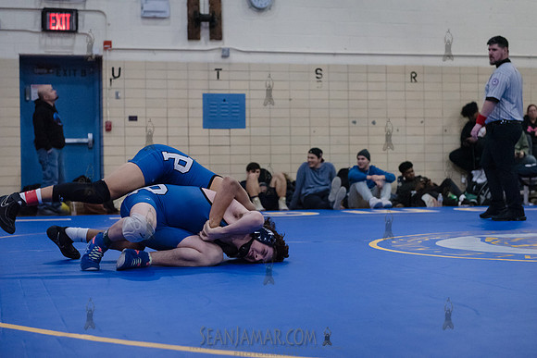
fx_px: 1044
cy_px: 179
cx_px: 268
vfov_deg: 19.5
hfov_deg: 28.8
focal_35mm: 70
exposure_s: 1/400
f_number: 3.2
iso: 8000
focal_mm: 70
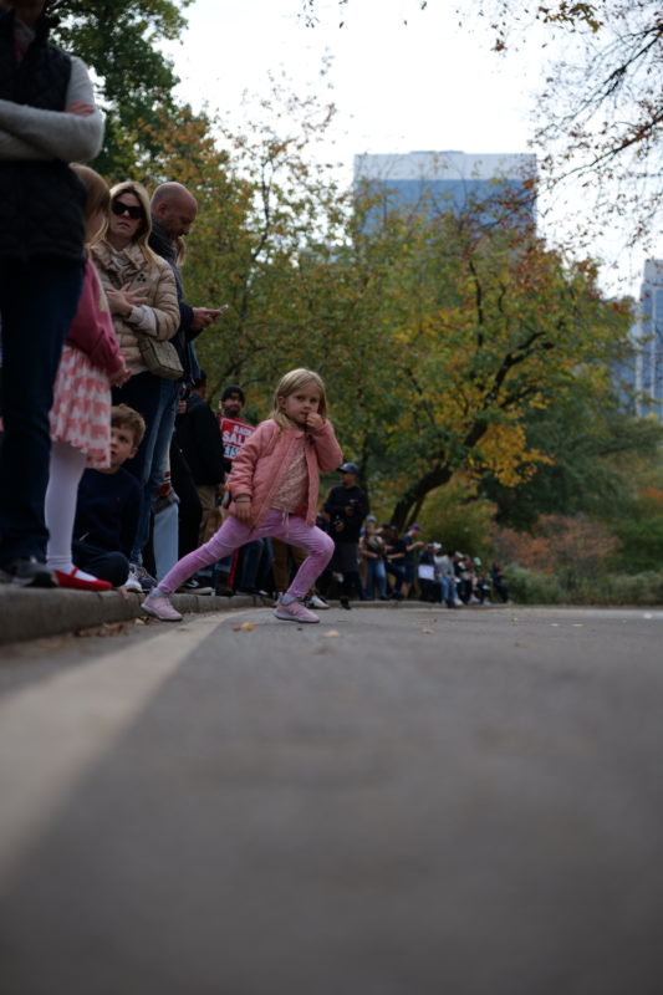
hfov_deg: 20.6
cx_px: 332
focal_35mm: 66
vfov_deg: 30.5
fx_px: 1824
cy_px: 498
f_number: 2.8
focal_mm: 66
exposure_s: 1/1000
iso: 160
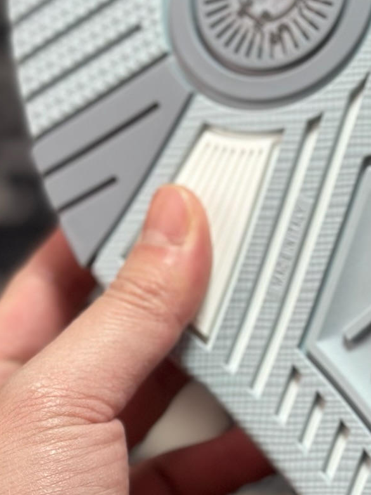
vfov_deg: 15.6
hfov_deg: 11.6
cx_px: 419
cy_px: 282
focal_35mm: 126
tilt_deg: -57.6
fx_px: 1801
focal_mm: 6.86
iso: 80
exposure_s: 1/1414
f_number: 1.78
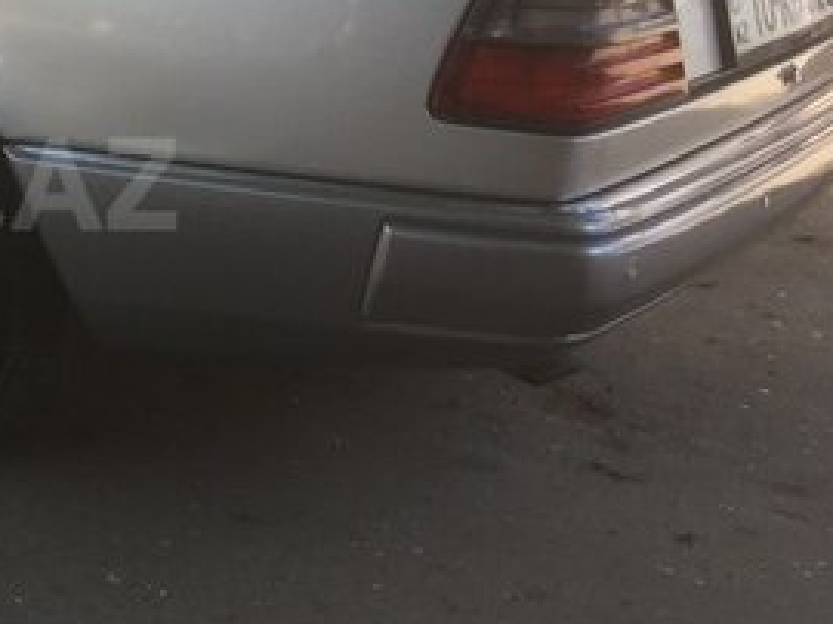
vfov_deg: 20.6
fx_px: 1707
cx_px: -139
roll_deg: -1.3
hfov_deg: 25.0
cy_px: 184
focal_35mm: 71
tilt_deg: -9.0
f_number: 2.2
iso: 32
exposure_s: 1/314
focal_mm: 4.15
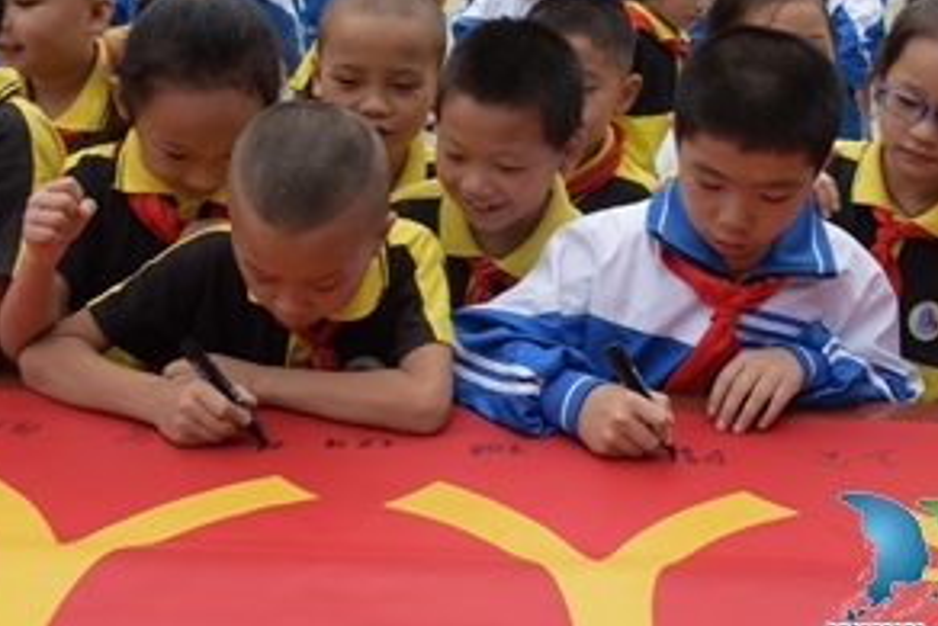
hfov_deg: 37.3
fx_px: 1382
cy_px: 164
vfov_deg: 25.3
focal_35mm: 53
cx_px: 572
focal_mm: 31
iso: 400
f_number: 8
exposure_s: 1/250
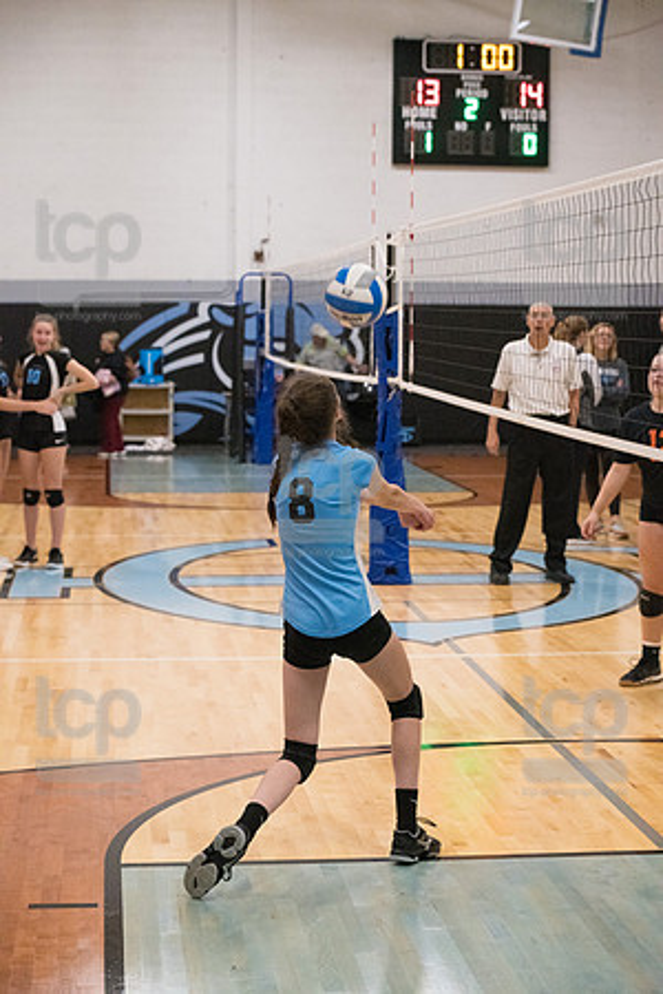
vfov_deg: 26.0
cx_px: 332
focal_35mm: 78
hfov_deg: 17.5
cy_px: 497
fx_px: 2155
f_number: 4.5
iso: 8000
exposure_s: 1/800
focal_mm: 78
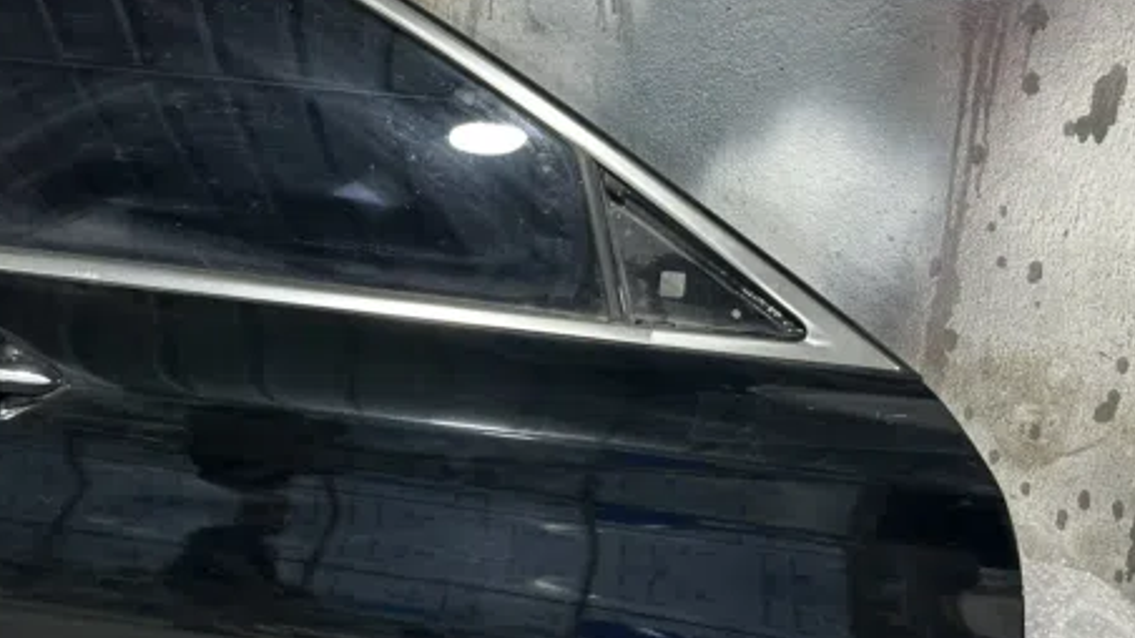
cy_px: 424
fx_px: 2227
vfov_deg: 16.3
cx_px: 444
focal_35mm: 74
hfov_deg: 28.5
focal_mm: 6.86
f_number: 1.78
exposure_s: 1/50
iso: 160
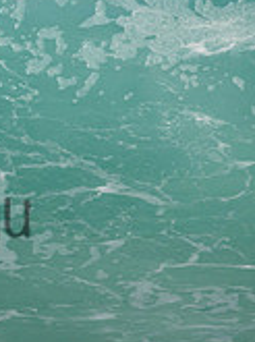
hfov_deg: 0.5
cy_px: 89
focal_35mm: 2923
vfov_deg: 0.7
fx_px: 28822
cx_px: -262
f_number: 11
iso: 1100
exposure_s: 1/2000
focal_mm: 630
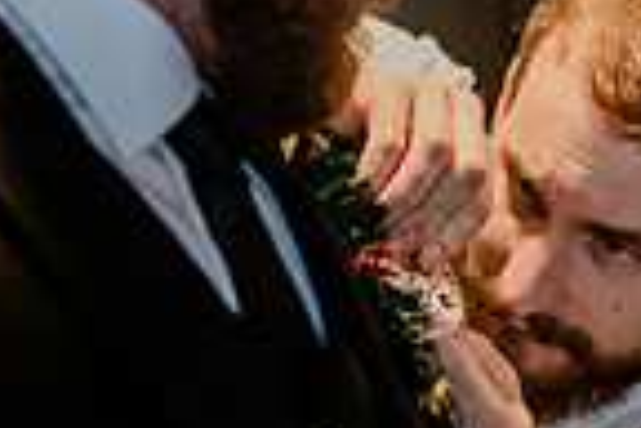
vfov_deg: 5.8
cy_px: 388
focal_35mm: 235
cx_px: 455
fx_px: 4184
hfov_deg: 8.8
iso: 640
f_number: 2
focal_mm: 58
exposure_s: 1/100
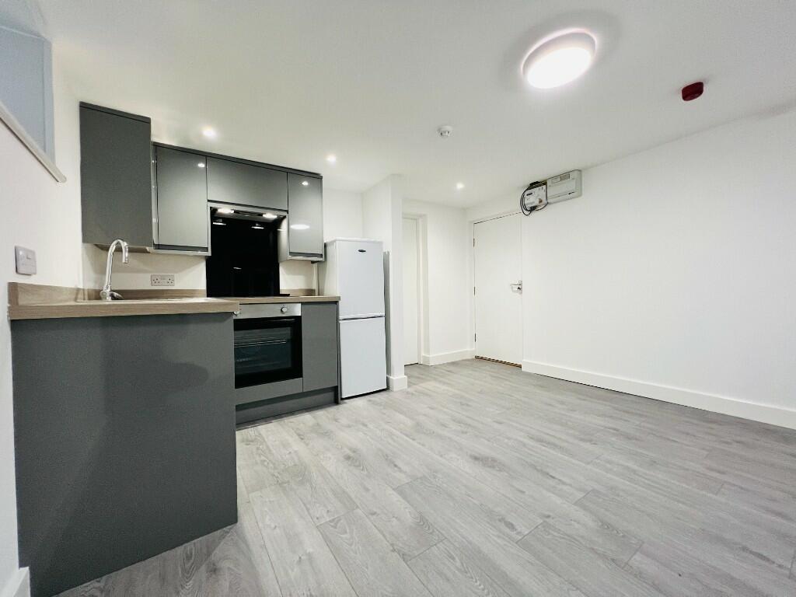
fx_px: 299
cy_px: 298
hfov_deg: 106.2
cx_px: 398
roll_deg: +0.3
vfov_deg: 89.9
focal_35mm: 13
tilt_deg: -1.6
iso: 200
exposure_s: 1/100
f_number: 1.8
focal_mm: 1.57
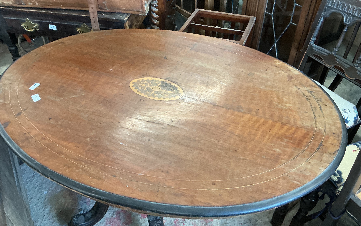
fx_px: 305
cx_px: 181
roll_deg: -1.3
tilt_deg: -43.3
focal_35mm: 31
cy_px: 120
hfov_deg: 61.2
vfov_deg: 40.6
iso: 160
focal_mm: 3
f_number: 1.8
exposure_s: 1/50
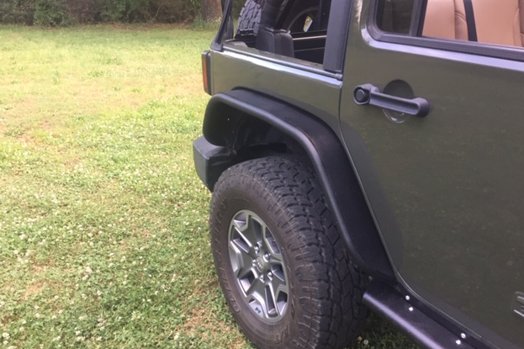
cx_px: 260
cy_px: 182
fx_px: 451
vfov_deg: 42.3
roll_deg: +0.2
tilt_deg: -23.3
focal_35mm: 31
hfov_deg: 60.3
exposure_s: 1/30
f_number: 2.2
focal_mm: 4.15
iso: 64
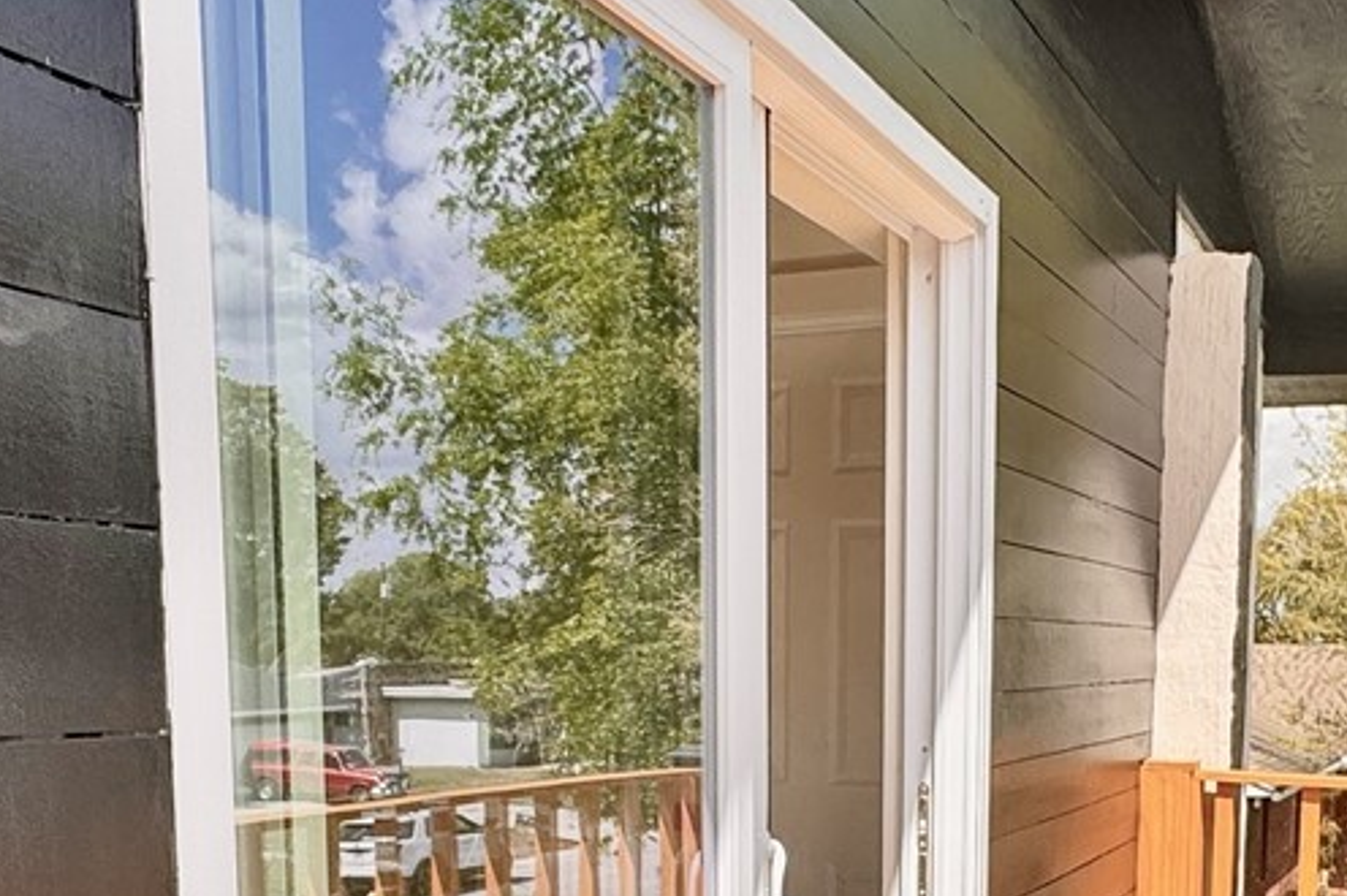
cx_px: 807
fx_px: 1757
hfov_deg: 41.7
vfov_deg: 27.1
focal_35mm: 47
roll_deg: -0.7
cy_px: 888
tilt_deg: -8.0
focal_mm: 2.22
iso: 40
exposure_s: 1/620
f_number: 2.2
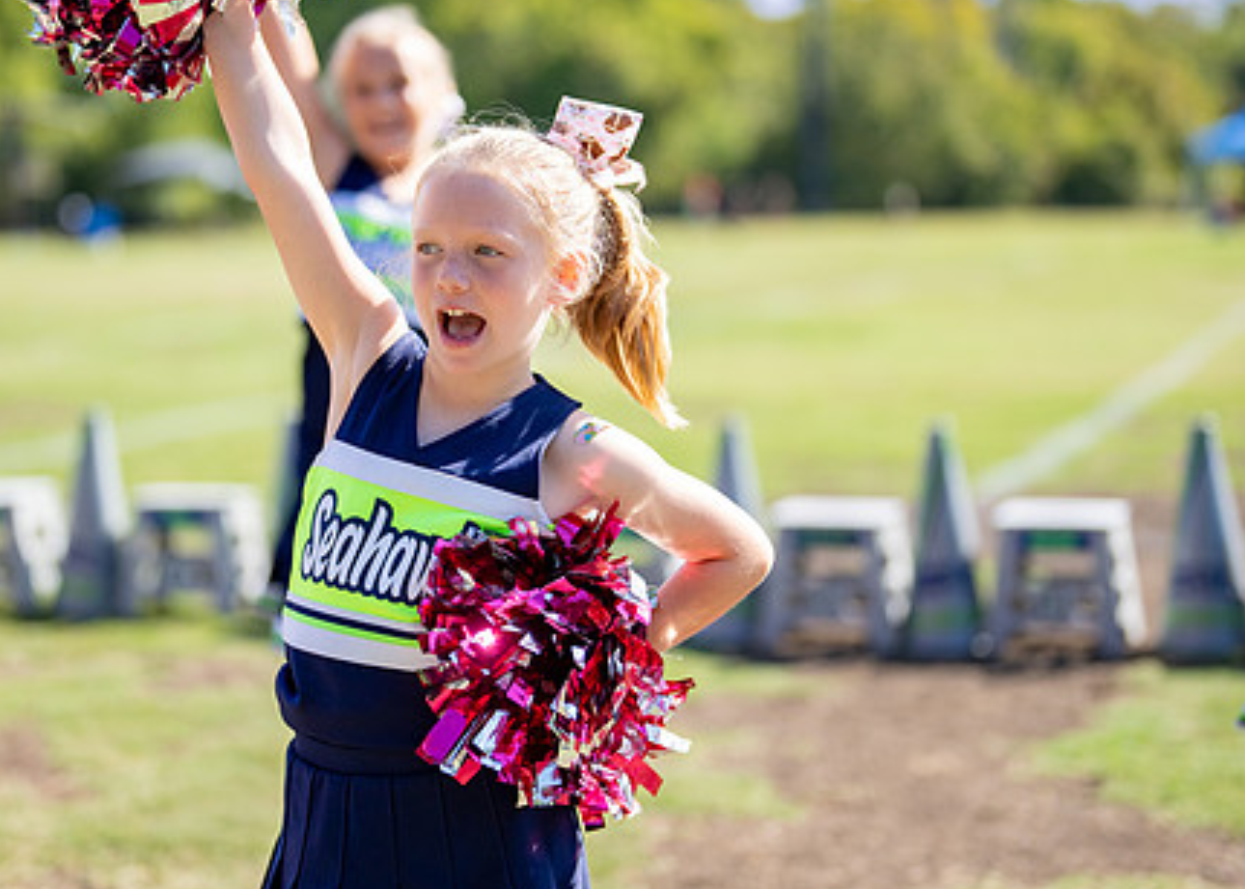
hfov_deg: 25.7
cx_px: 489
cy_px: 374
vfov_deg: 18.5
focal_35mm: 77
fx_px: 2722
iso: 250
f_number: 1.2
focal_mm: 50
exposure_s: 1/10000
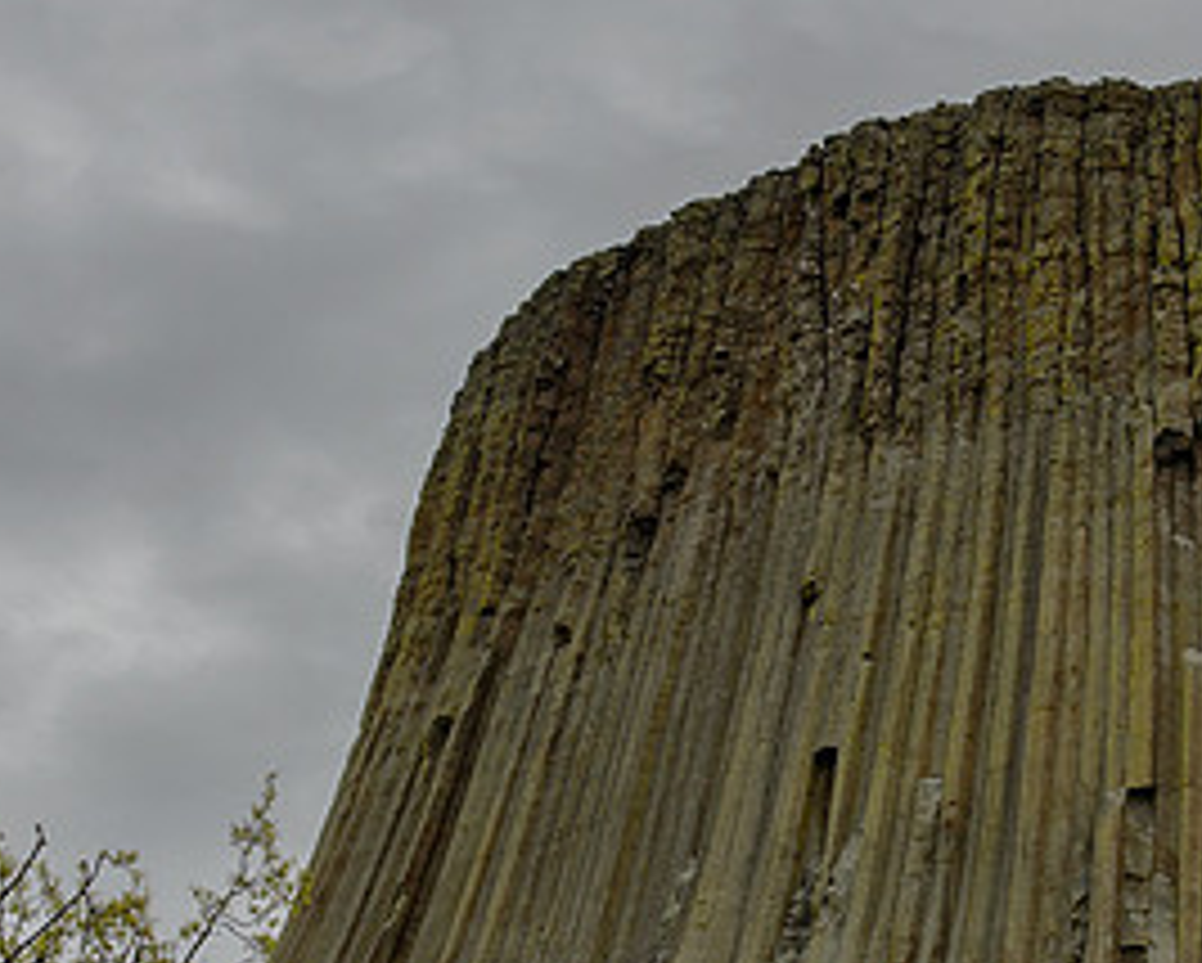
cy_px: 668
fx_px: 4272
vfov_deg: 12.8
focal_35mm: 120
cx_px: 1060
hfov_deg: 15.8
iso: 250
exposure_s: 1/500
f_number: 11
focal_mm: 44
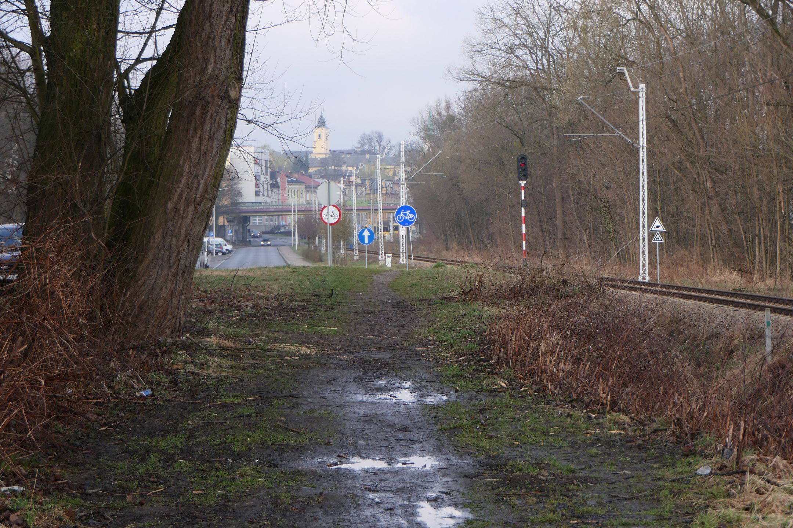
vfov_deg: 15.5
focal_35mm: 88
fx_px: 1938
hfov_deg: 23.1
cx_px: 396
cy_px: 264
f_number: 4.1
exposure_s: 1/320
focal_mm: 32.4
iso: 125
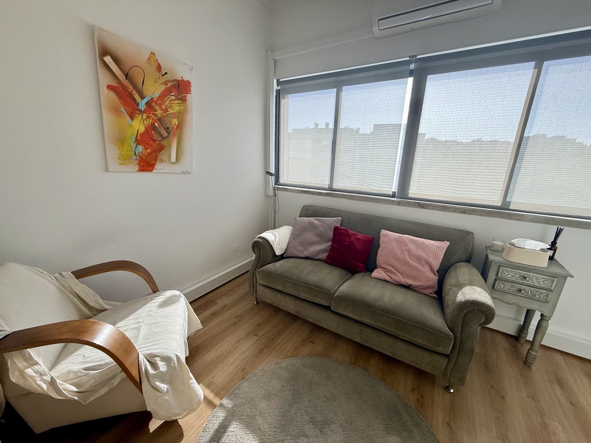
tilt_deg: -14.8
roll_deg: -2.1
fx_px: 239
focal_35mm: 14
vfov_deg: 85.7
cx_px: 296
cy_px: 222
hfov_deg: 102.1
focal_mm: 2.22
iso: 100
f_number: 2.2
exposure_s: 1/100
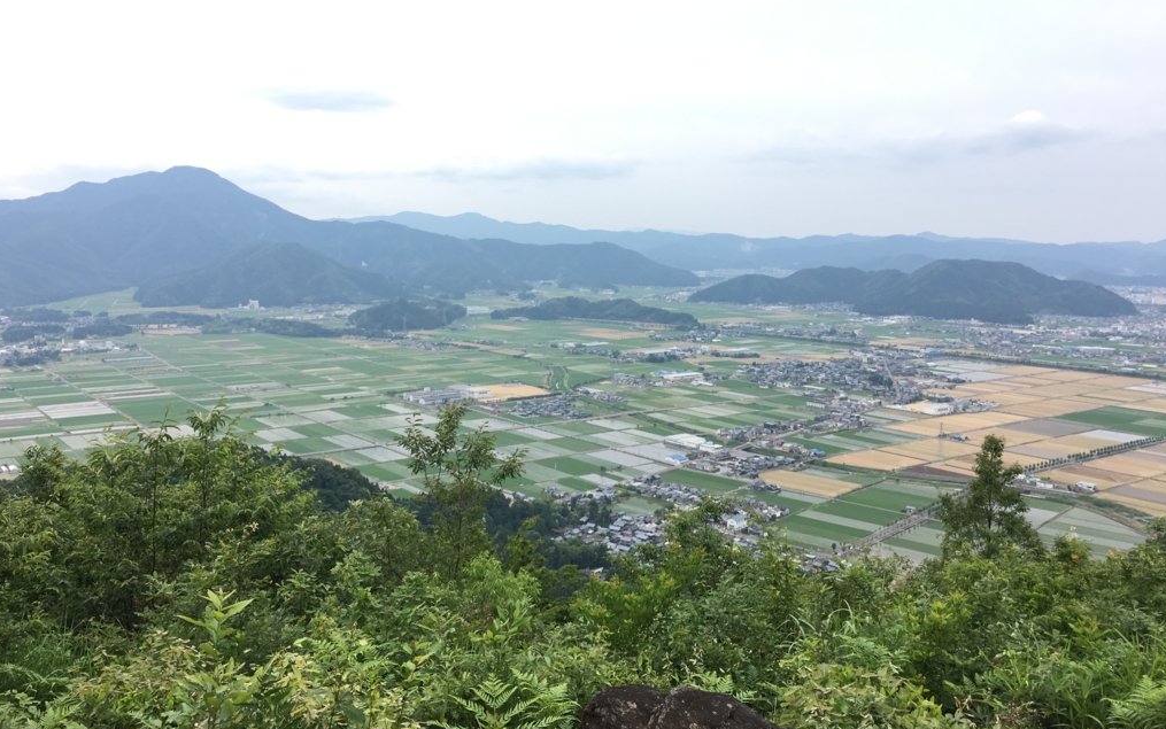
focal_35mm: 31
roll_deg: -0.9
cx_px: 581
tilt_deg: -5.4
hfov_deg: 61.2
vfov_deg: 40.6
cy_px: 324
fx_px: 985
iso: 25
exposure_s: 1/680
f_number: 2.2
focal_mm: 4.15
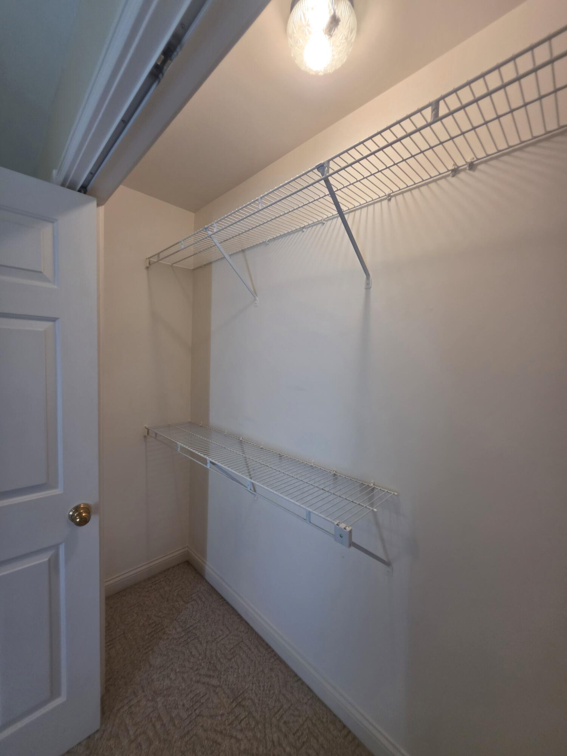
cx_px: 284
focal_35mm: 13
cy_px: 378
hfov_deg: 89.9
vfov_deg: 106.2
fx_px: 284
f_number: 1.9
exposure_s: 1/120
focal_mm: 2.2
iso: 125
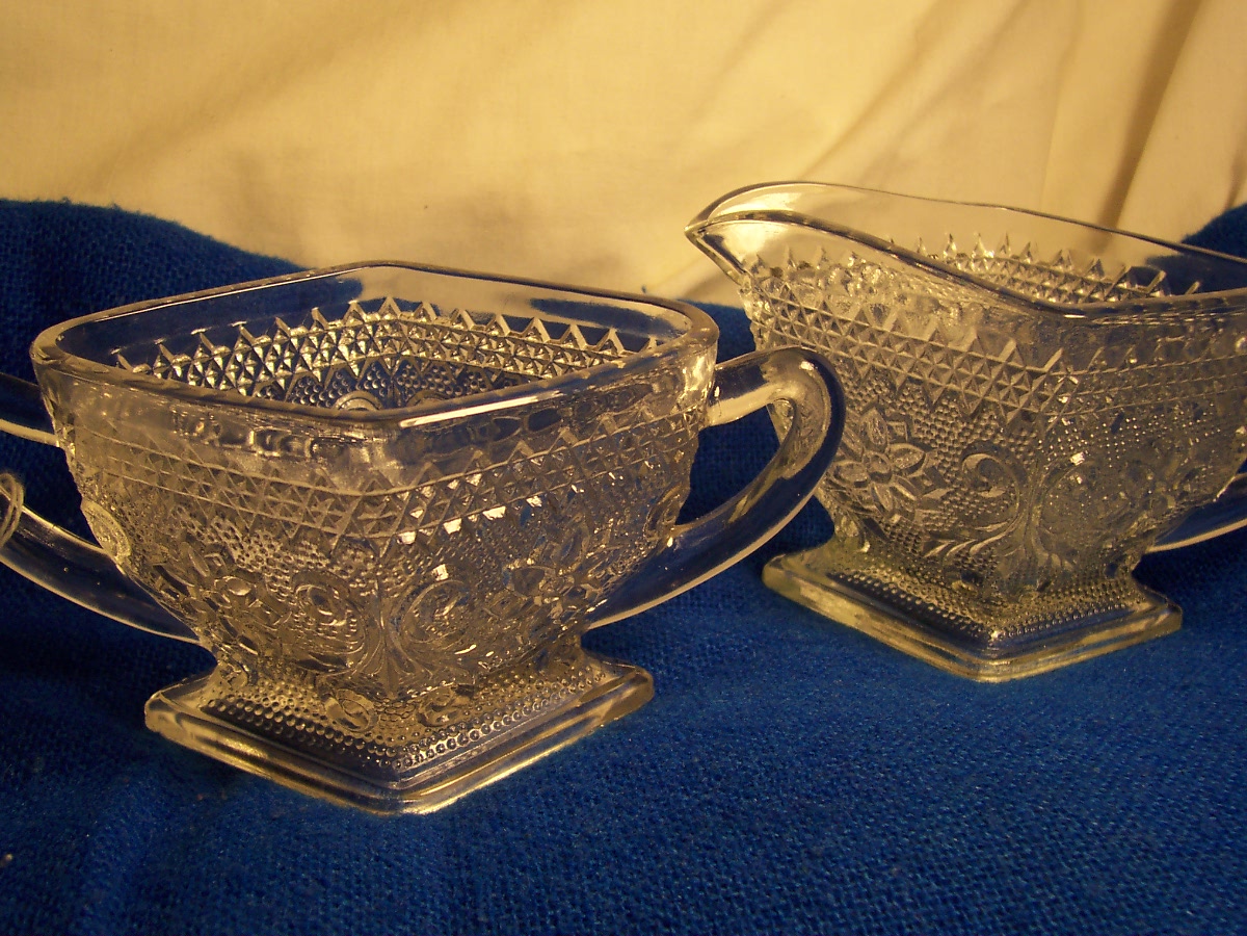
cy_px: 468
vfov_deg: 38.7
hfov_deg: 50.1
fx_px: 1333
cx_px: 624
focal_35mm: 37
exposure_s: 1/180
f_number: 2.8
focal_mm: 5.6
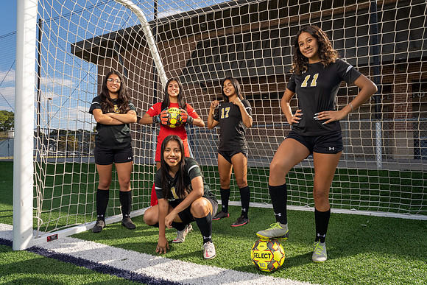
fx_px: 285
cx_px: 214
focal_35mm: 24
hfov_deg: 73.7
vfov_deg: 53.2
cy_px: 142
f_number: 10
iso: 320
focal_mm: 24
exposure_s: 1/250
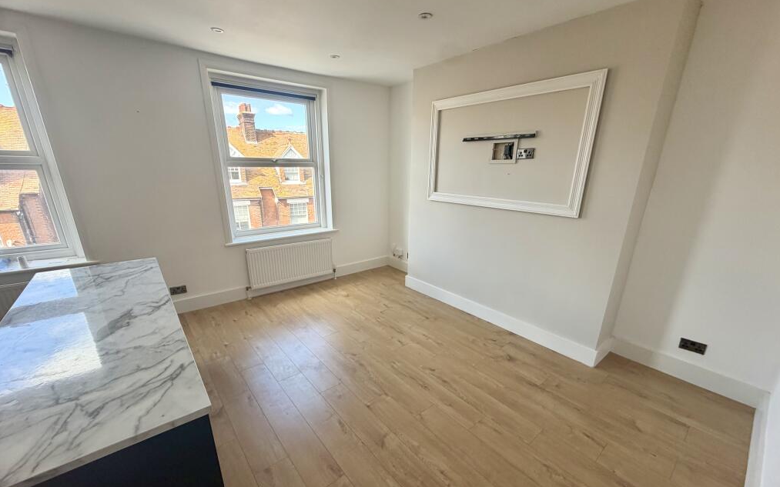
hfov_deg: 101.5
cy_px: 273
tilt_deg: -18.2
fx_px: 319
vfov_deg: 74.5
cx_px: 393
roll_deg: -0.6
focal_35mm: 15
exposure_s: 1/121
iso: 100
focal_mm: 2.22
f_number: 2.2
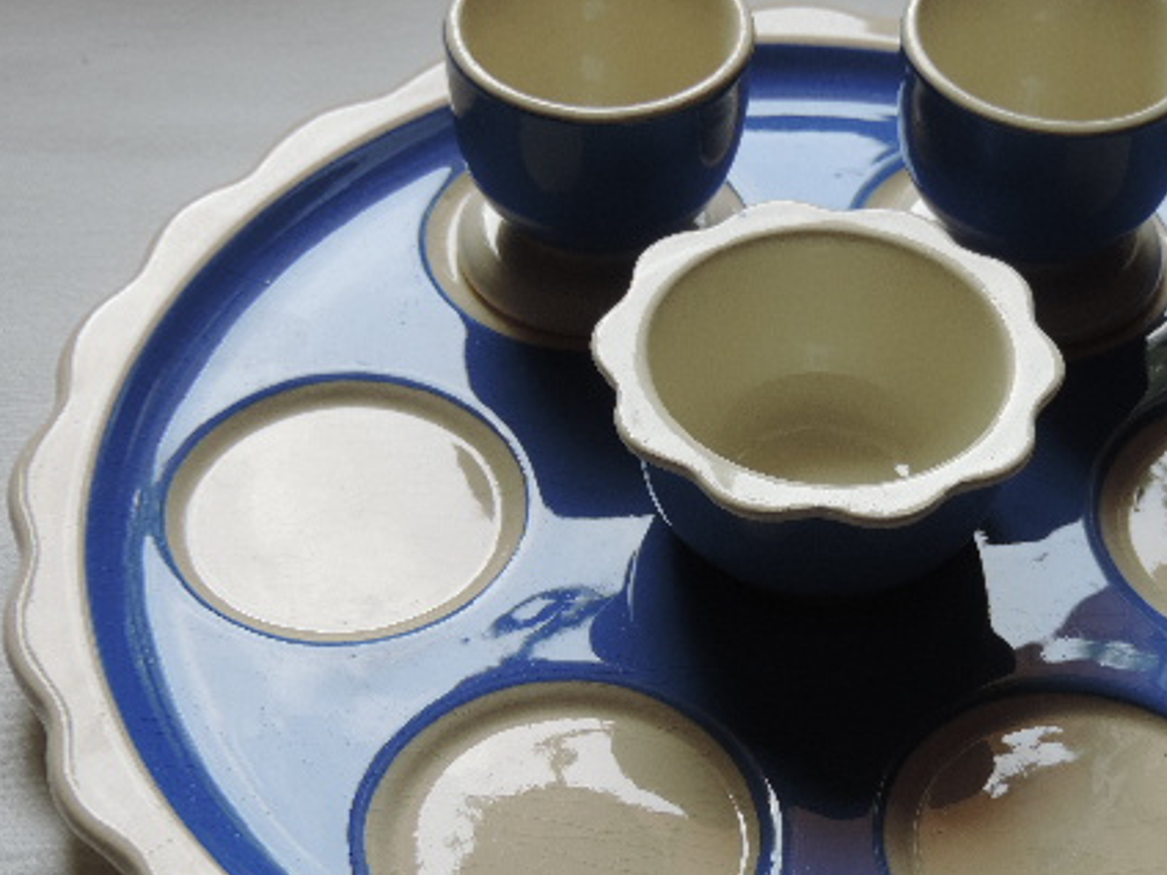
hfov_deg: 23.4
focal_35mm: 83
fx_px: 2798
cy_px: 578
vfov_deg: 17.7
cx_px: 806
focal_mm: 9.8
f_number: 3.7
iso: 100
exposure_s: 1/60
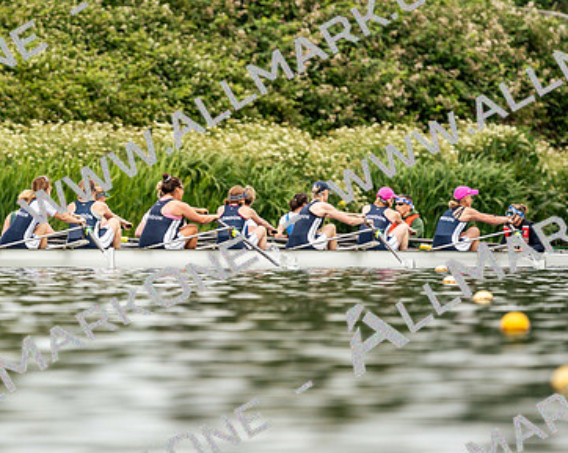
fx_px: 15168
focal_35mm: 903
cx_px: 212
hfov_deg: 2.1
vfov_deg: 1.7
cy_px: 230
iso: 320
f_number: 6.3
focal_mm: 600
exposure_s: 1/2000
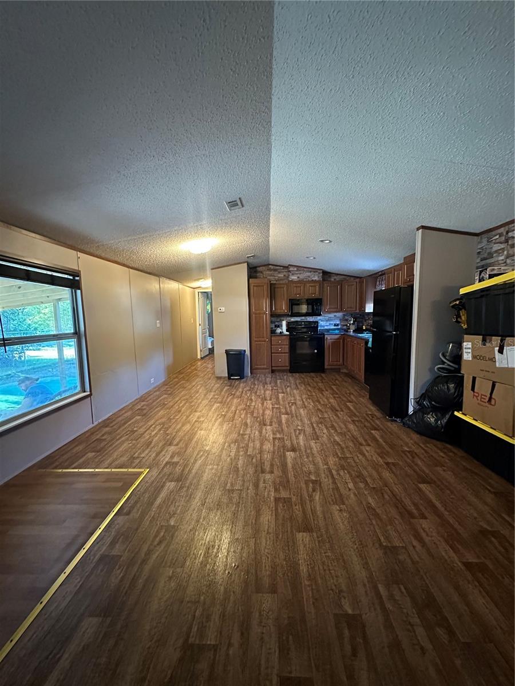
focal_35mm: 14
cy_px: 343
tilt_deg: -5.4
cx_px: 258
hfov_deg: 85.7
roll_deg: +1.2
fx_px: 278
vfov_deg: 102.1
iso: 1000
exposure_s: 1/60
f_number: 2.2
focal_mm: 2.22
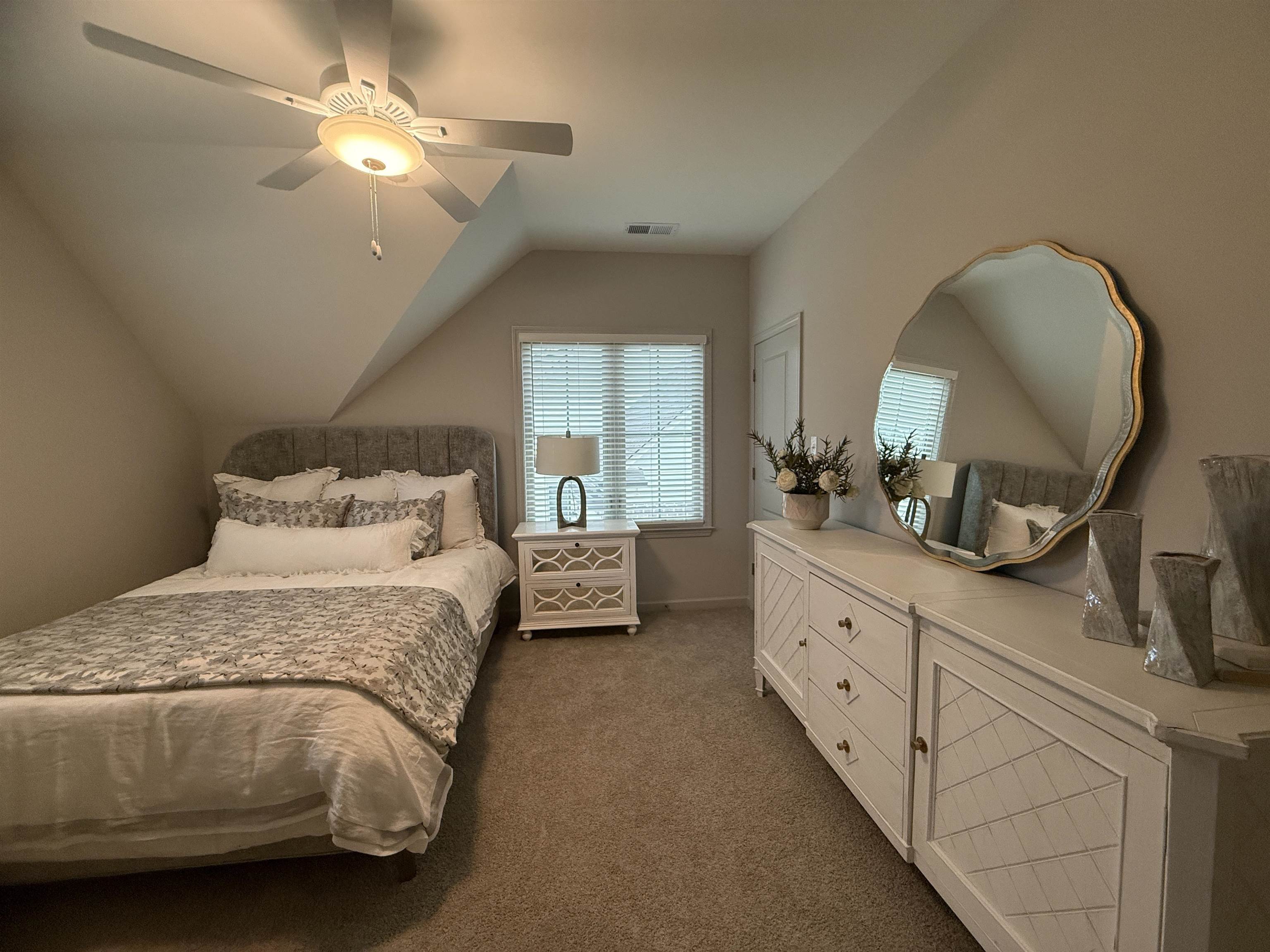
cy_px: 476
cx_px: 635
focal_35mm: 14
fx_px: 514
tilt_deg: -4.0
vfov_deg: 85.7
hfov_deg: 102.1
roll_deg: +0.9
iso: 320
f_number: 2.2
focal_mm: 2.22
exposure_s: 1/120
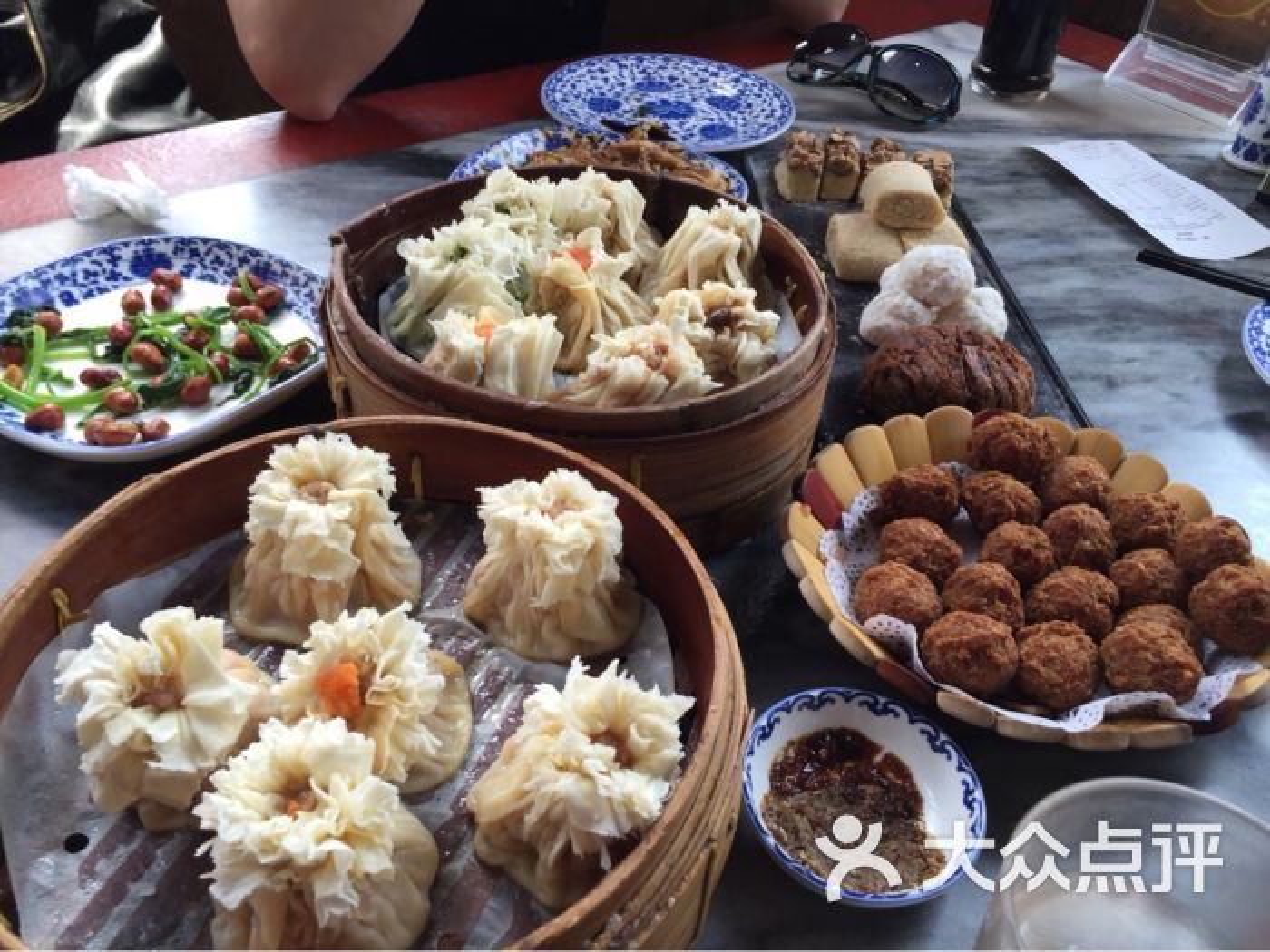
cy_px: 476
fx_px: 1064
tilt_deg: -39.3
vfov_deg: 48.2
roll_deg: -6.2
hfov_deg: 61.7
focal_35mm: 29
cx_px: 635
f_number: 2.2
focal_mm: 4.15
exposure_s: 1/60
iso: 32
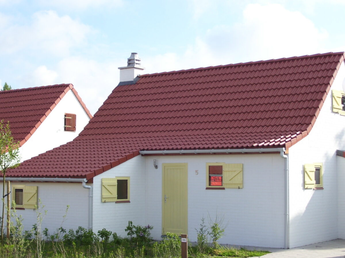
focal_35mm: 70
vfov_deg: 21.0
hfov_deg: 27.8
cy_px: 129
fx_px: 698
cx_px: 172
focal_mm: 11.6
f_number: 4
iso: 80
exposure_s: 1/750
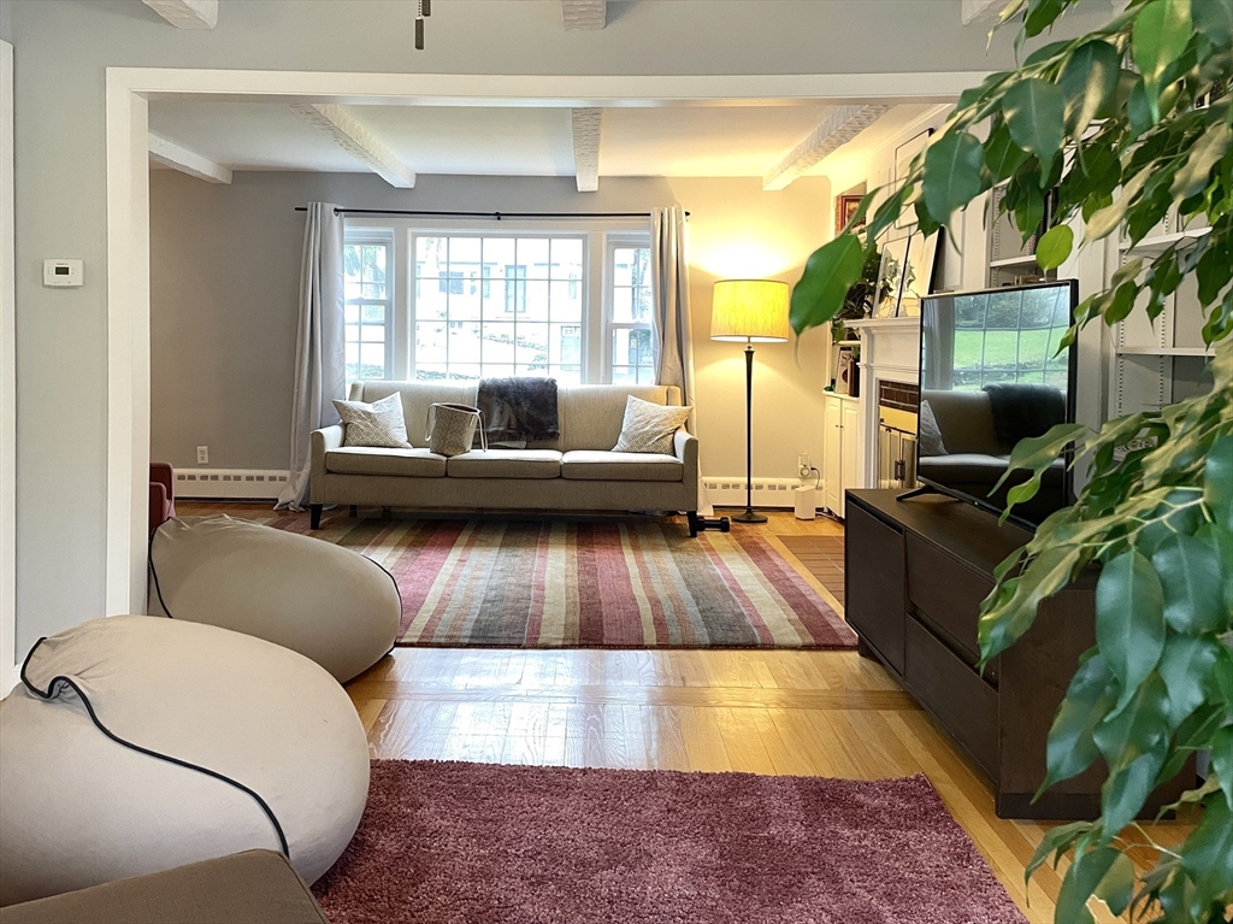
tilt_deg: -3.8
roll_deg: -0.3
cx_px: 616
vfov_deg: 53.0
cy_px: 462
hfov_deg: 67.3
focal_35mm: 26
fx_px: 926
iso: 160
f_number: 1.6
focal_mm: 4.2
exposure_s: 1/60
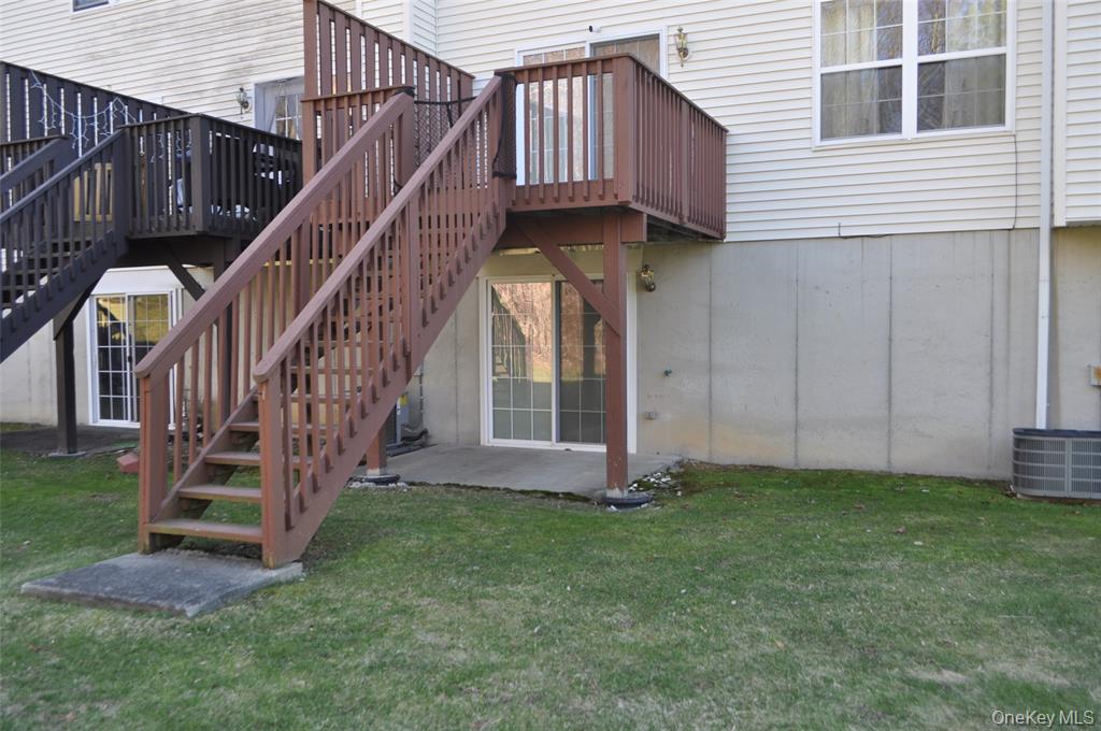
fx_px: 916
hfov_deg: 62.0
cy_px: 366
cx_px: 550
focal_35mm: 30
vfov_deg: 43.5
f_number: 5.6
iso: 320
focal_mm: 20
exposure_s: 1/125
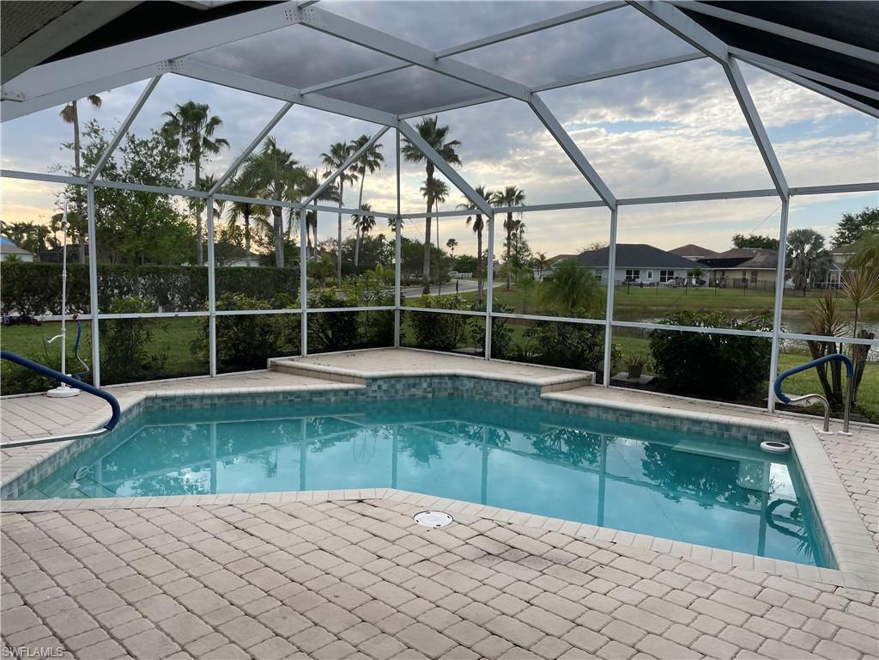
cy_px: 330
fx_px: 660
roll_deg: -1.1
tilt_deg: -5.3
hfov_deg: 67.3
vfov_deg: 53.1
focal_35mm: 26
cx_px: 440
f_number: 1.6
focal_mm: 4.2
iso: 32
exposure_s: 1/1052
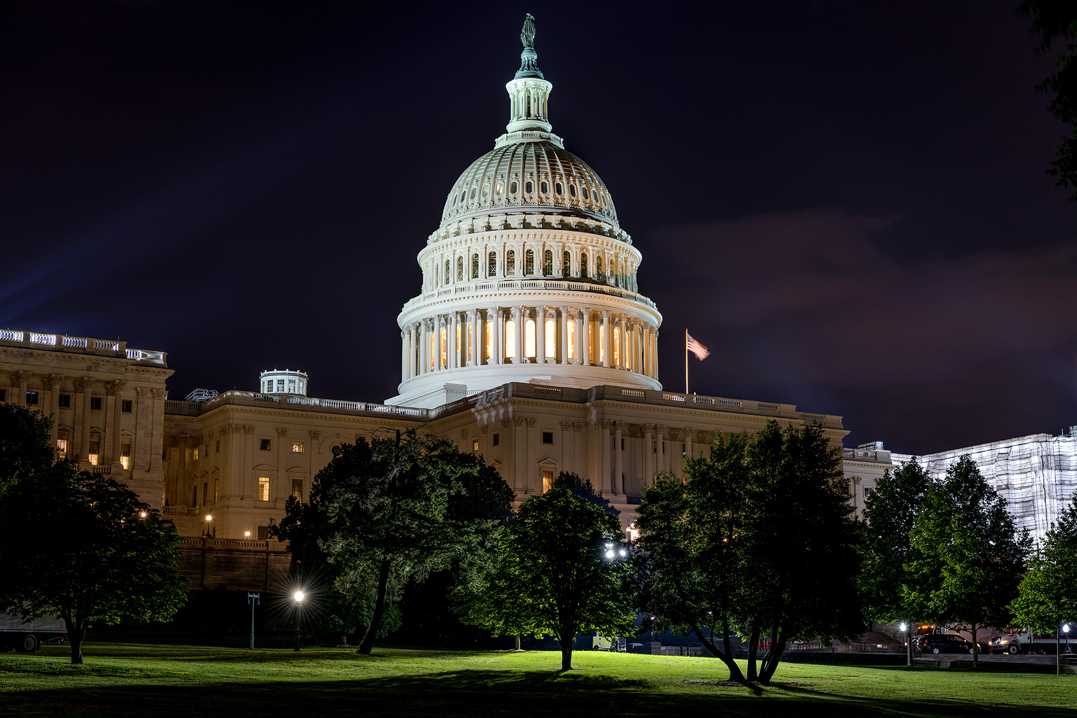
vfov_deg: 24.2
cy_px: 359
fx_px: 1675
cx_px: 538
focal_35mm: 56
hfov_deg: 35.6
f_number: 8
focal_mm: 56
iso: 31
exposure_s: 10
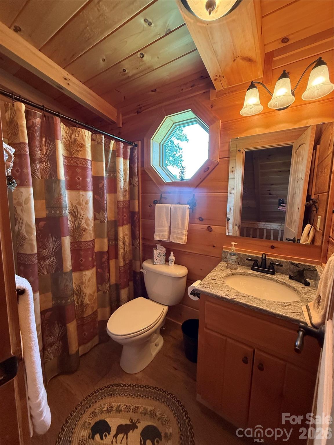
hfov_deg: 85.7
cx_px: 167
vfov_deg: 102.1
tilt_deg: -5.9
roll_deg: -1.5
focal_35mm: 14
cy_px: 222
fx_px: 180
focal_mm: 2.22
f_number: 2.2
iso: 400
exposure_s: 1/120
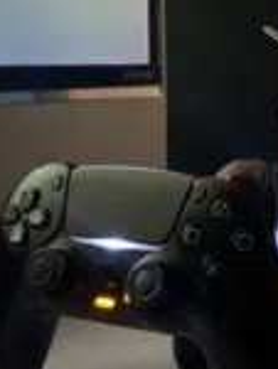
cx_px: 280
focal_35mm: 64
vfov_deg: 29.5
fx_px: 683
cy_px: 74
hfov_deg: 22.1
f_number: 1.78
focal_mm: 6.76
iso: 8000
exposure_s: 1/5
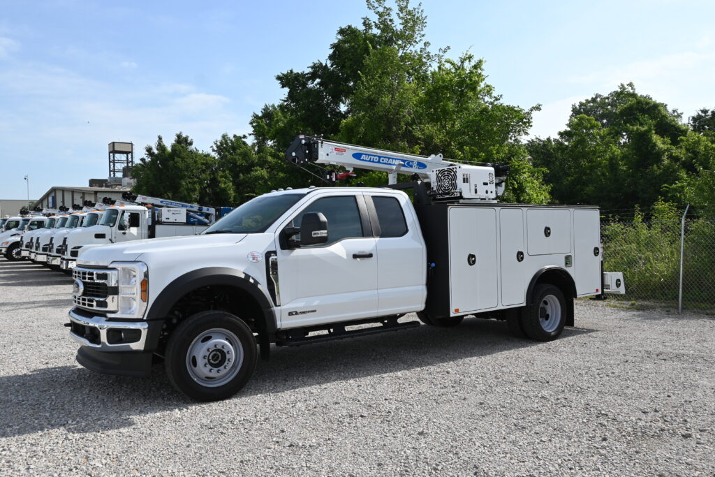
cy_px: 238
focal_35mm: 29
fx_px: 581
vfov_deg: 44.6
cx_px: 358
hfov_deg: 63.2
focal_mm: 19.5
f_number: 7.1
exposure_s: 1/400
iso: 100
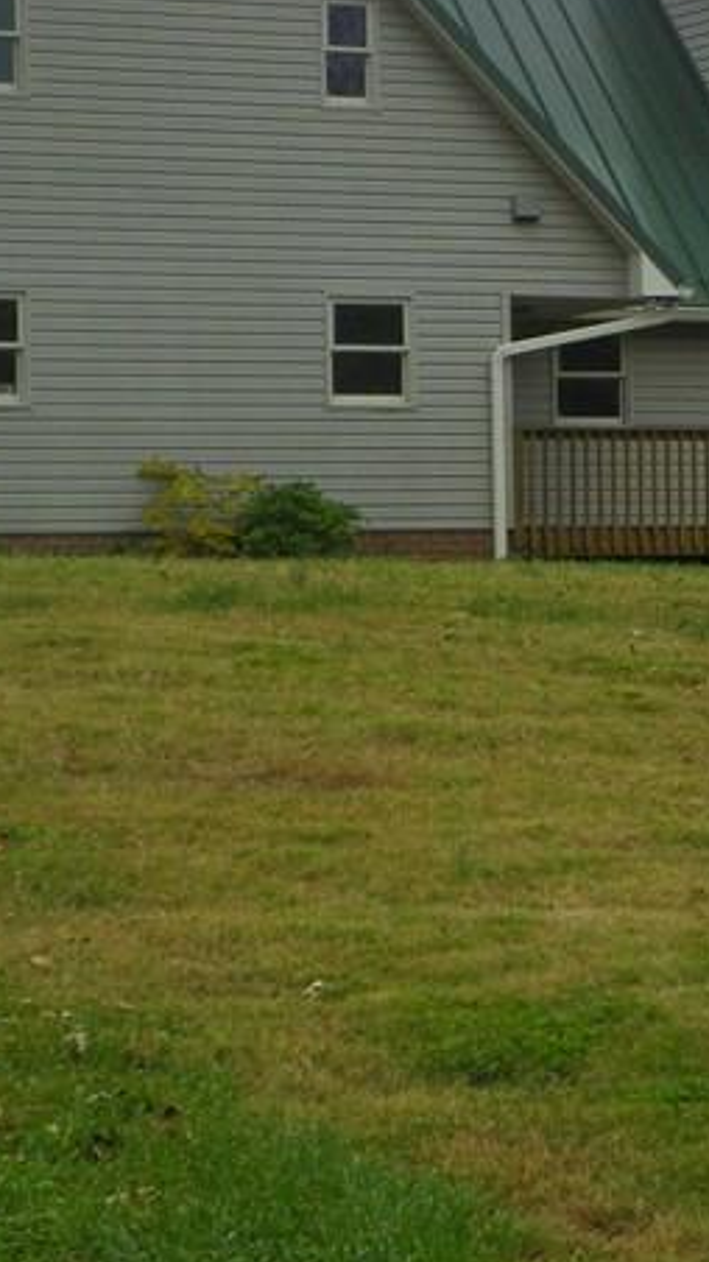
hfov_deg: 7.9
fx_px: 5117
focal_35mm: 153
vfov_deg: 14.0
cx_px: 768
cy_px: 402
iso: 64
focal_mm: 11
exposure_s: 1/500
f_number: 4
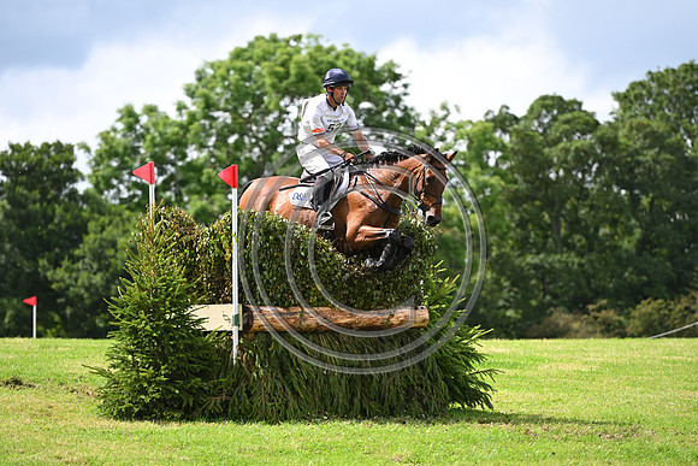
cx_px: 349
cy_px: 233
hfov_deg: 11.1
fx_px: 3588
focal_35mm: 185
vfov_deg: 7.4
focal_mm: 185
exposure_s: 1/1250
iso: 320
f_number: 4.5
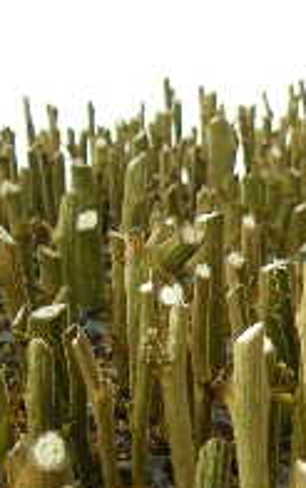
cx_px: 610
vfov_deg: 17.1
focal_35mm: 121
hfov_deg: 10.1
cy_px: 403
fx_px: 1610
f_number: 2.8
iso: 50
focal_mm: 5.7
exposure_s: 1/64.7
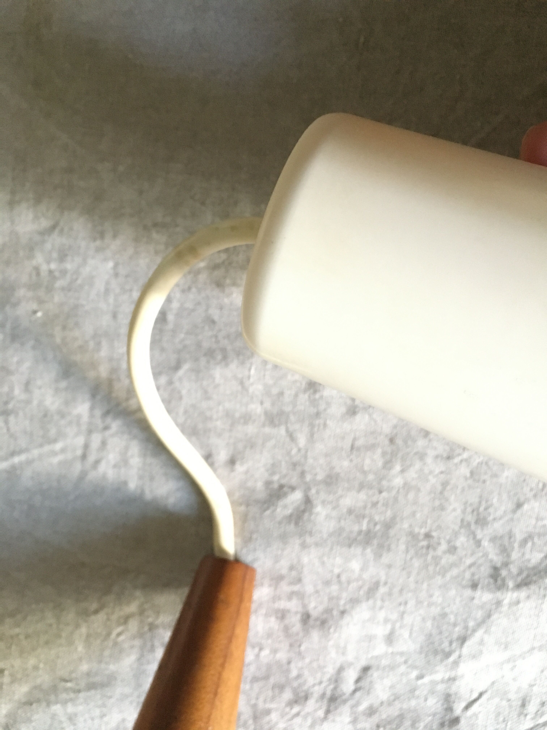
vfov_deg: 61.7
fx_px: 611
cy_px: 365
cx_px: 274
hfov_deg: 48.2
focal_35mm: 29
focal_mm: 4.15
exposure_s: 1/17
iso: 320
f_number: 2.2
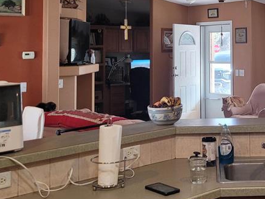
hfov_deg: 30.5
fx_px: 467
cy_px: 23
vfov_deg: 23.4
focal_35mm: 61
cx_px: 231
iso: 200
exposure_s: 1/120
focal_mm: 5.4
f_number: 1.8
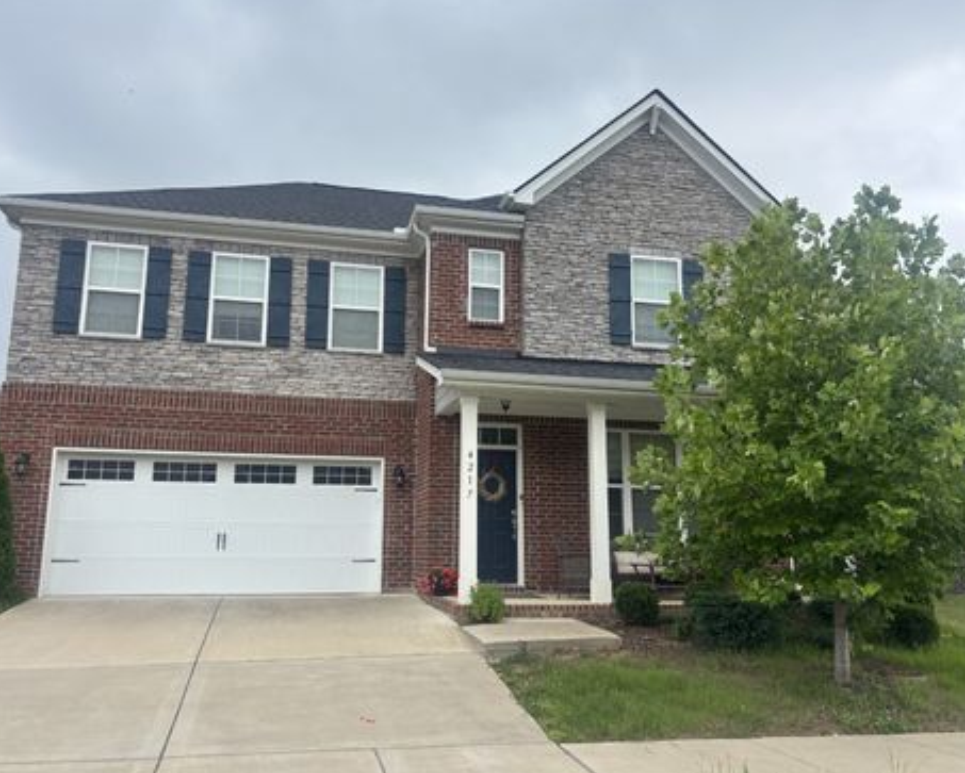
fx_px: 800
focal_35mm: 28
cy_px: 389
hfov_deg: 62.2
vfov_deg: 51.6
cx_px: 464
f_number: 1.6
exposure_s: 1/2571
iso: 50
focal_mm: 5.96
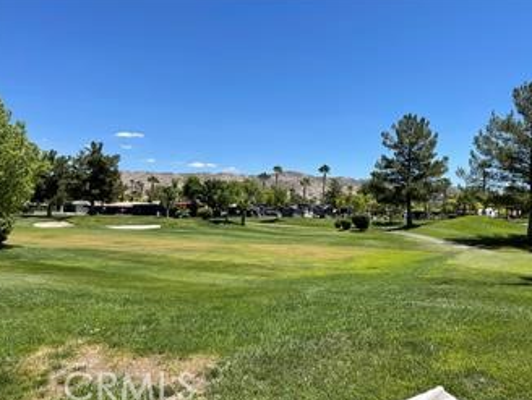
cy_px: 202
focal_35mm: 27
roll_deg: -1.6
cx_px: 265
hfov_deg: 65.2
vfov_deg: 51.5
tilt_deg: +2.8
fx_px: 416
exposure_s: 1/3003
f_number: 1.6
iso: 32
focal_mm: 5.1
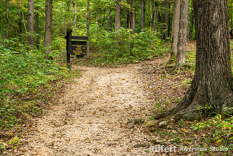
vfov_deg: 21.9
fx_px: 401
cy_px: 78
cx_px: 116
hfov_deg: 32.4
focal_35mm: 62
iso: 1400
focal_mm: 62
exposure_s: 1/200
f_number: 8
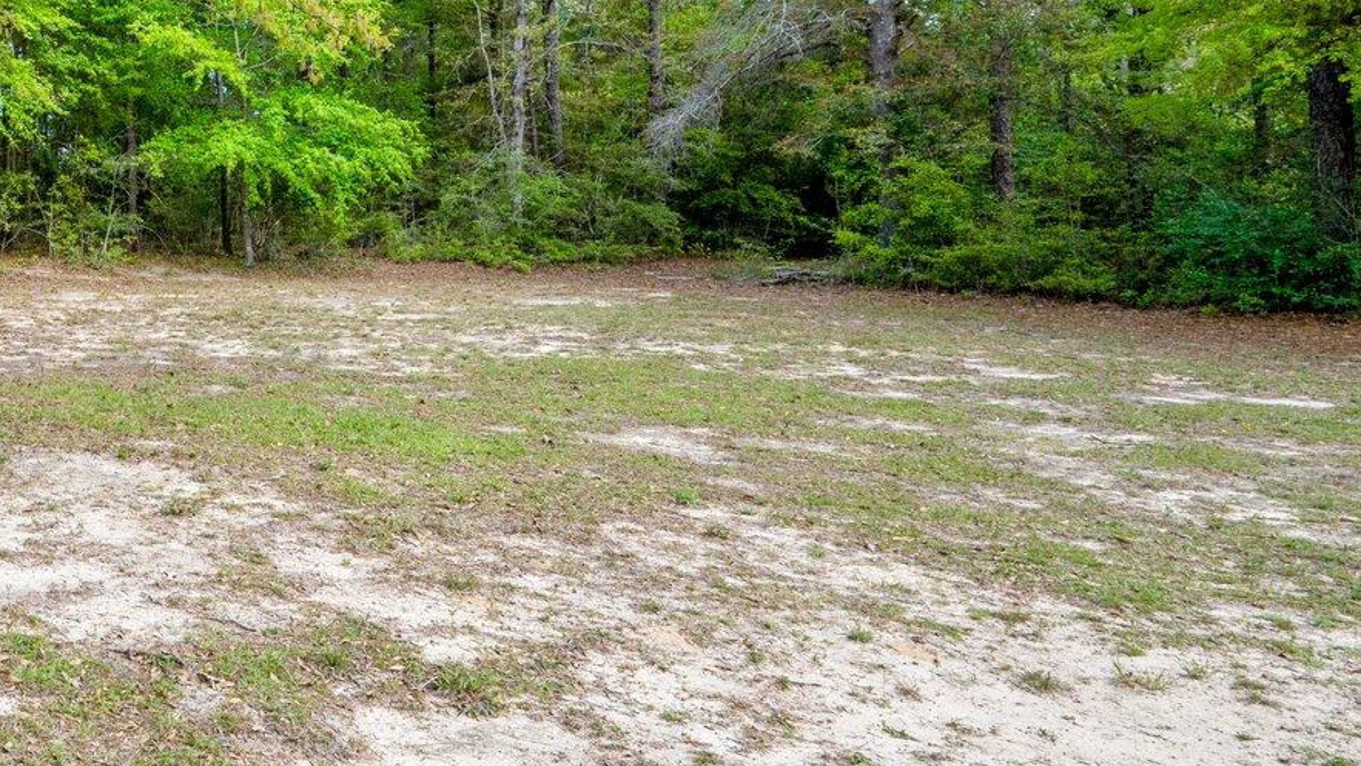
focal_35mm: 34
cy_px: 179
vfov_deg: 33.9
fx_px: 1227
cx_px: -126
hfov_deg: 44.6
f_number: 9
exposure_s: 1/400
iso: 320
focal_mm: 14
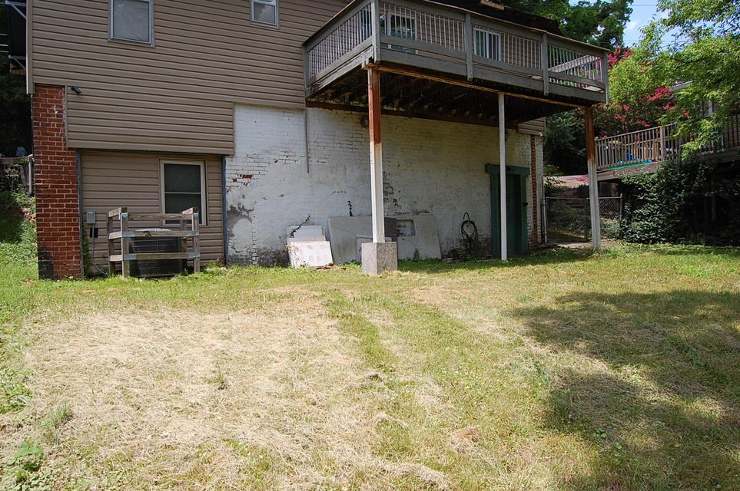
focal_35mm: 27
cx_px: 370
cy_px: 246
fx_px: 554
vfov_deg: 47.8
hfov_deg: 67.4
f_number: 8
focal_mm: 18
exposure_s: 1/200
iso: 200
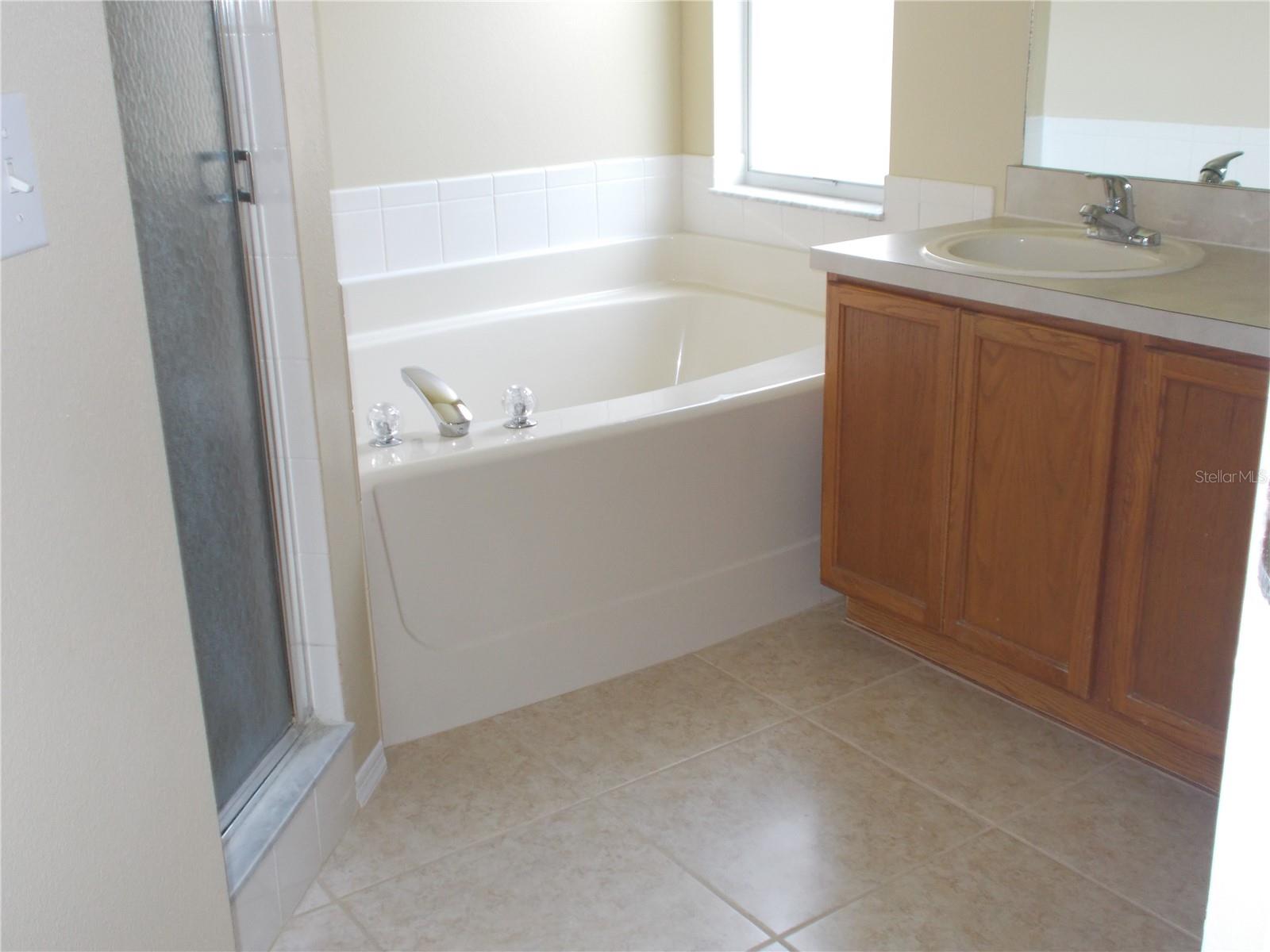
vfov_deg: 36.8
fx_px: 1431
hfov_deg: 47.9
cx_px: 635
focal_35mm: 39
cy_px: 476
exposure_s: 1/30
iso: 200
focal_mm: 6.9
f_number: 3.9
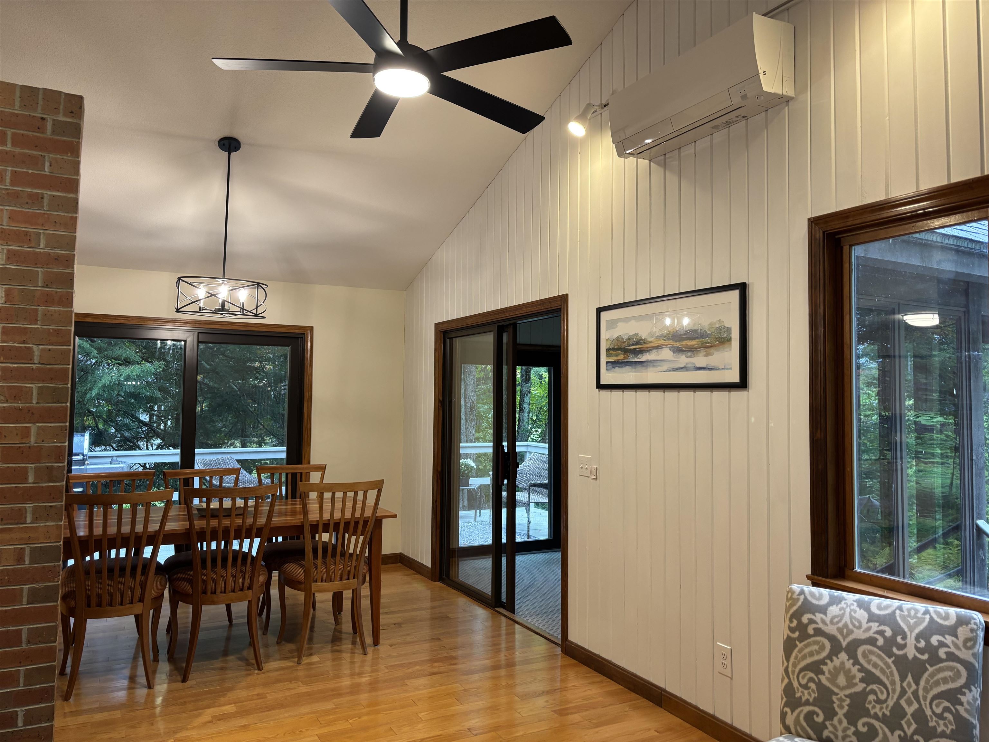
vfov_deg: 53.1
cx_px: 494
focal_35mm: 26
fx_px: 743
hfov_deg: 67.3
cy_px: 371
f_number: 1.6
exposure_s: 1/60
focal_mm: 5.96
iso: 125
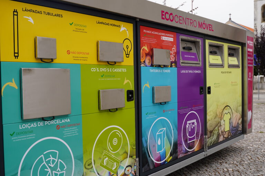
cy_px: 88
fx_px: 309
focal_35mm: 42
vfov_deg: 31.9
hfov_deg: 46.4
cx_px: 132
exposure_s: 1/250
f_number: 5
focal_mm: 28
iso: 100
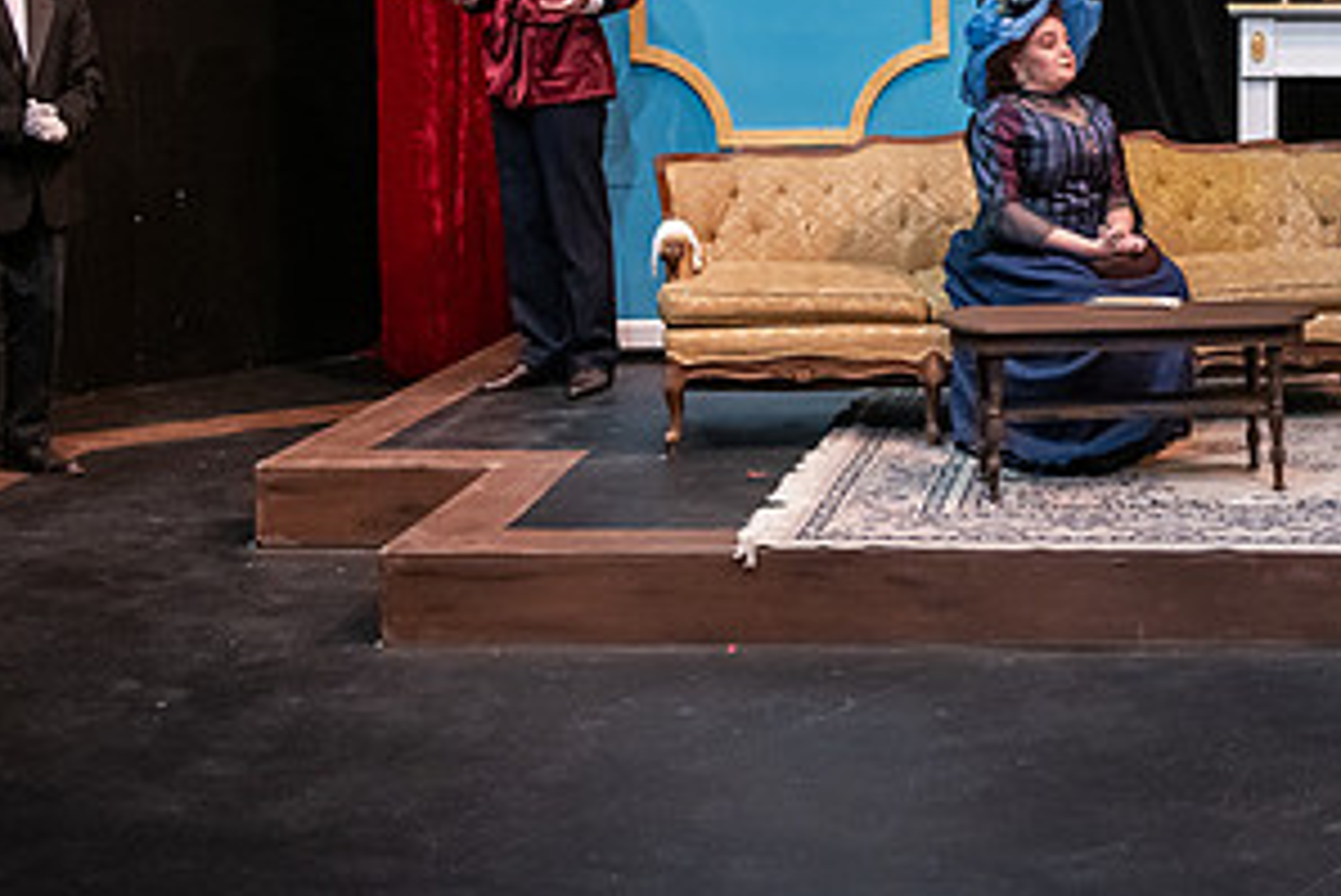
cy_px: 52
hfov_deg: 28.2
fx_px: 2609
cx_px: 1080
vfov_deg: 19.1
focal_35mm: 70
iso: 3200
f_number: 3.2
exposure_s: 1/200
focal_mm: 36
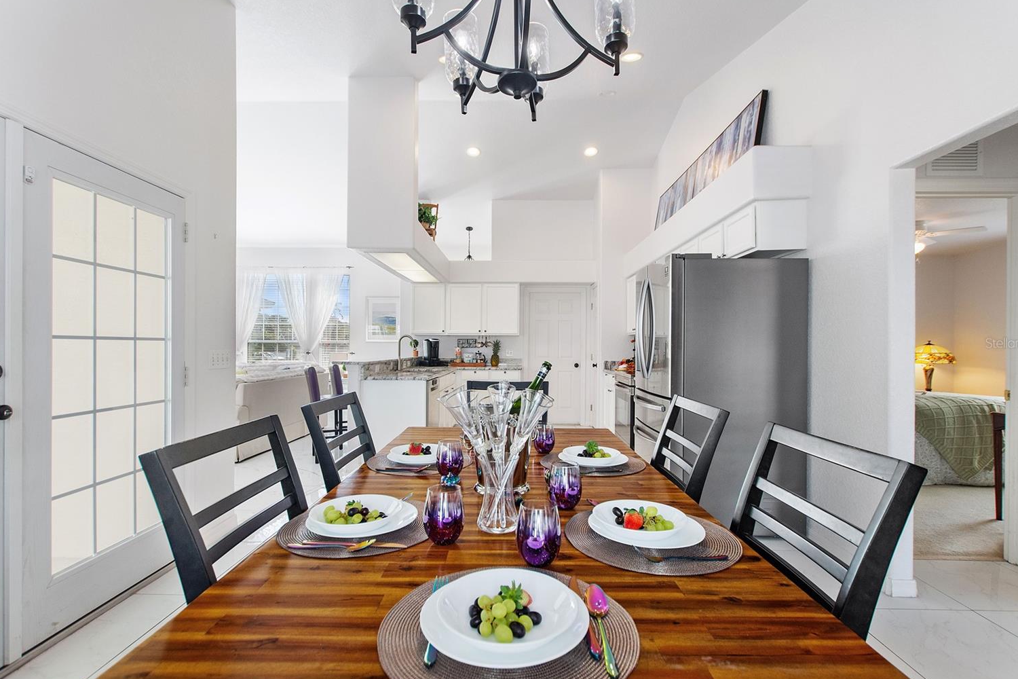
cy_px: 343
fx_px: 452
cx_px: 503
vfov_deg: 73.7
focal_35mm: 16
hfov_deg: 96.7
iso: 400
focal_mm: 10
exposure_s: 1/30
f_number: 4.5
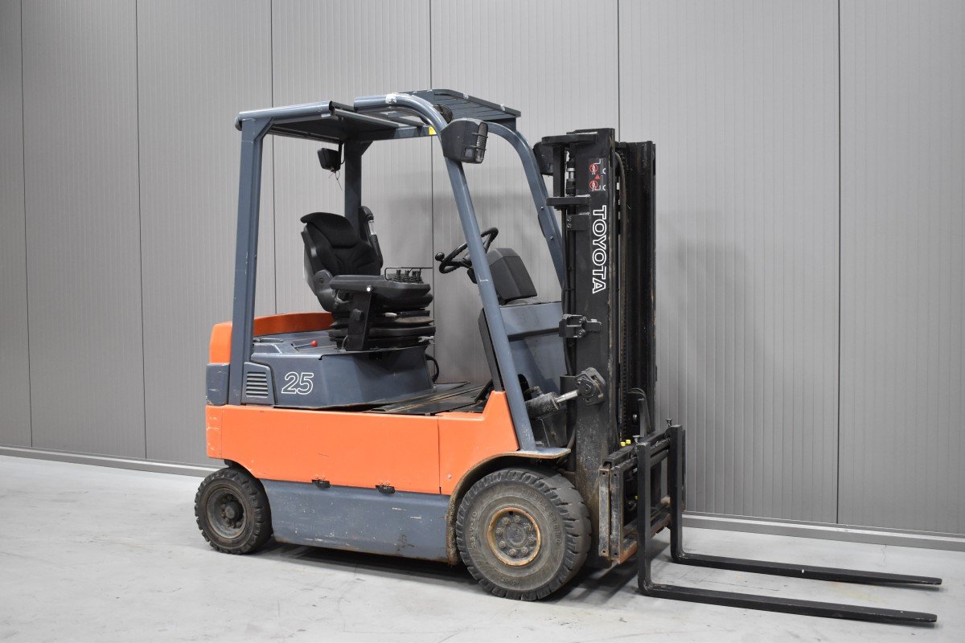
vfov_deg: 35.5
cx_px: 482
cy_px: 322
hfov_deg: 51.3
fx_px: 1005
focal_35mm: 38
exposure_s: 1/40
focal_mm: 25
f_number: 4.5
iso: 1250
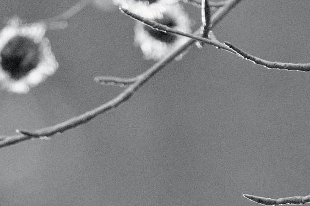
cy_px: 279
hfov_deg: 1.6
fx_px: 11010
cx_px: 344
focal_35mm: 1279
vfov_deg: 1.1
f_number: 6.4
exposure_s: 1/420
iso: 12800
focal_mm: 300
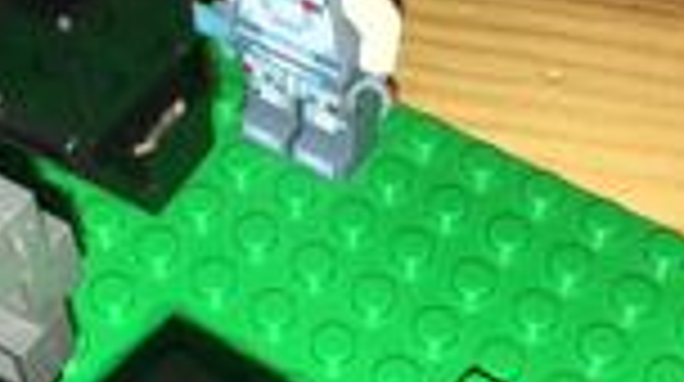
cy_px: 319
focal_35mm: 75
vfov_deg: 15.9
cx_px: 333
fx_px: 1358
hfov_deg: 28.3
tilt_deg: -54.3
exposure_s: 1/114
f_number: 2.2
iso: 25
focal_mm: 4.15
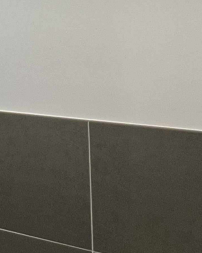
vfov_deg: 30.4
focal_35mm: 57
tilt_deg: +2.4
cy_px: -9
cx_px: -49
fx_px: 426
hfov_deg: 23.9
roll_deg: +1.5
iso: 125
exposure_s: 1/100
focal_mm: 1.57
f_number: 1.8
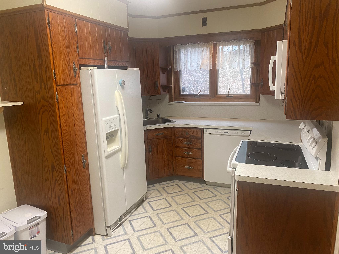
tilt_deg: -12.5
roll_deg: +1.7
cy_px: 127
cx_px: 170
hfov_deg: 67.3
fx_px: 255
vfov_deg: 53.1
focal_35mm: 26
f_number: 1.8
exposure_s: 1/60
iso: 100
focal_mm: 4.25
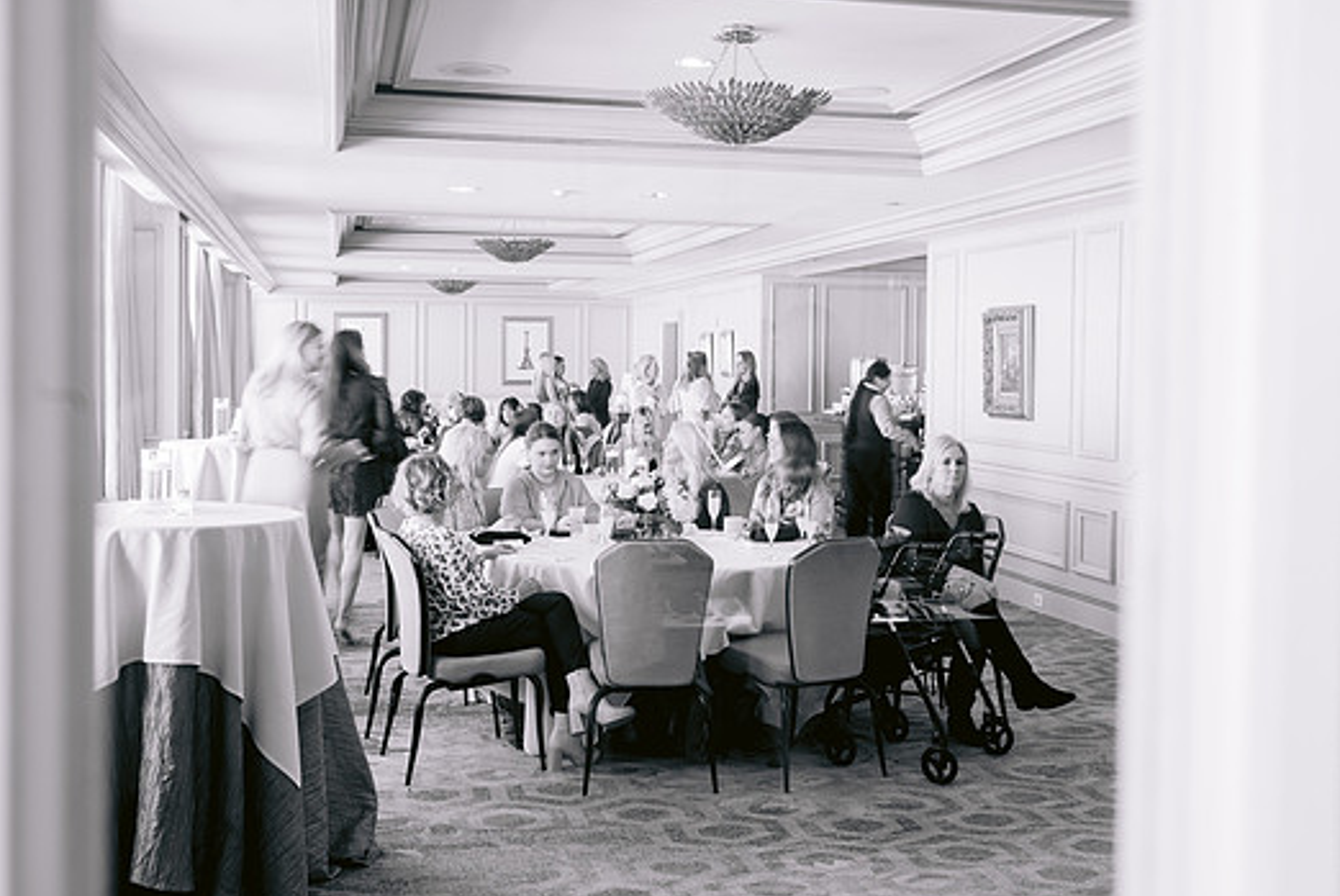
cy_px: 405
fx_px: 1602
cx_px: 693
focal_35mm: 43
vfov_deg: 31.2
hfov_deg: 45.4
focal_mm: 35
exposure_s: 1/10
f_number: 8
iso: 250
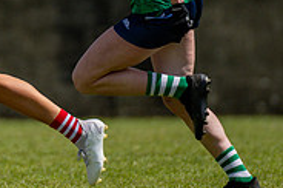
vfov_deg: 1.0
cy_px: 31
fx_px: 11135
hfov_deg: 1.5
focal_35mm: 1419
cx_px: -142
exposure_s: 1/6400
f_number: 2.8
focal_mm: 300
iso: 140
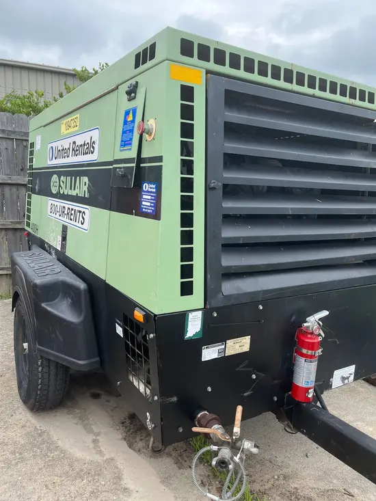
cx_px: 188
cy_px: 250
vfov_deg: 67.3
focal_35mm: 26
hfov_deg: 53.1
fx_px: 376
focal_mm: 5.1
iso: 50
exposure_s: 1/951
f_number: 1.6
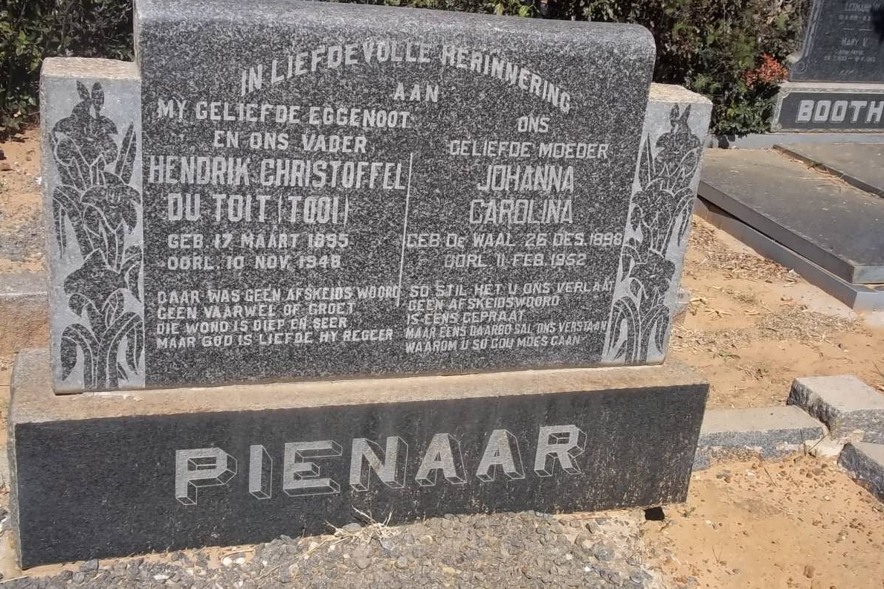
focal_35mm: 42
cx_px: 444
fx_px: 1031
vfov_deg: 31.9
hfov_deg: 46.4
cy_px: 297
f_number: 6.3
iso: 80
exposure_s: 1/400
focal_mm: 7.1
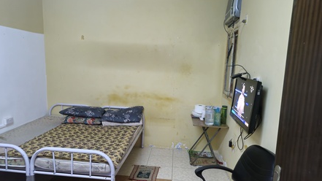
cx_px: 157
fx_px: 222
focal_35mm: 26
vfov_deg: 44.4
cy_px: 95
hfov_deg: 71.9
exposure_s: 1/33
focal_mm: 5.54
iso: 500
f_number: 1.8
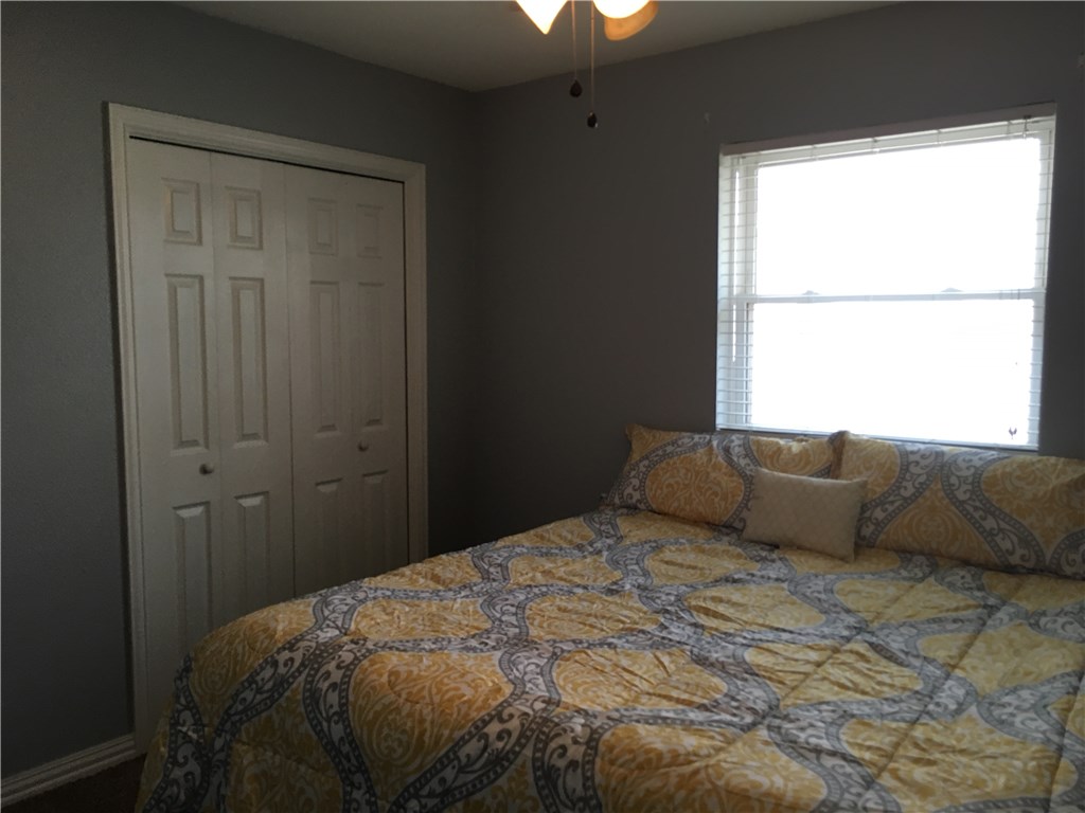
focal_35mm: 29
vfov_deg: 48.2
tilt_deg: -4.1
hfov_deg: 61.7
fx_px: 909
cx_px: 542
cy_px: 406
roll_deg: -0.4
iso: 40
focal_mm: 4.15
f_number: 2.2
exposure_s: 1/30
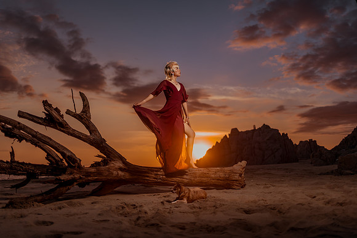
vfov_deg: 37.9
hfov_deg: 54.4
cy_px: 119
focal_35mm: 35
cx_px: 178
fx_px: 347
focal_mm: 35
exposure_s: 1/3200
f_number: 1.4
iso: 50
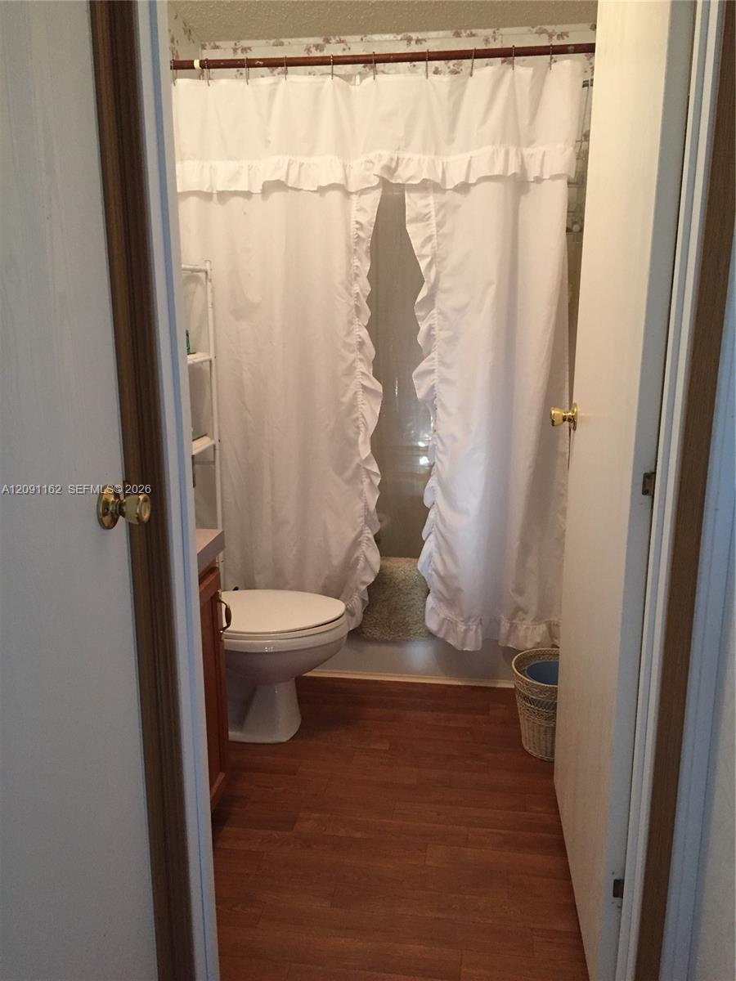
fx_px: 822
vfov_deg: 61.7
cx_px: 368
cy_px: 490
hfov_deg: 48.2
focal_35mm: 29
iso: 160
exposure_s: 1/30
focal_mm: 4.15
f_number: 2.2
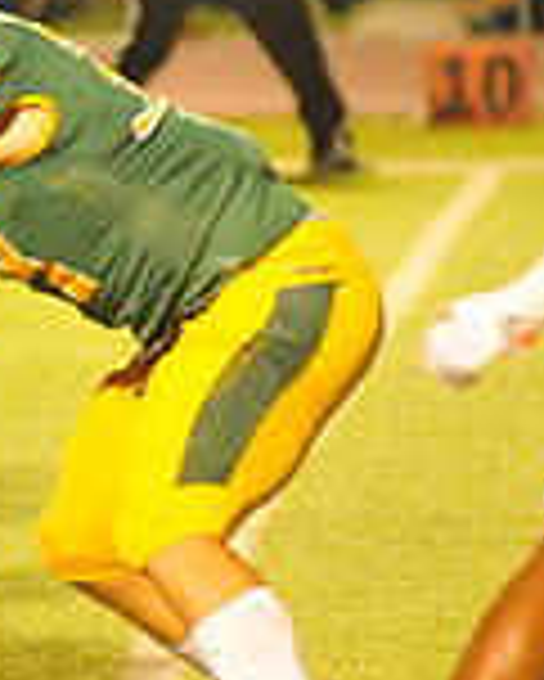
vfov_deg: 2.7
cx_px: -634
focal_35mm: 719
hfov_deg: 2.1
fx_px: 14456
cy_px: 405
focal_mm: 200
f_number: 5
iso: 6400
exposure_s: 1/200
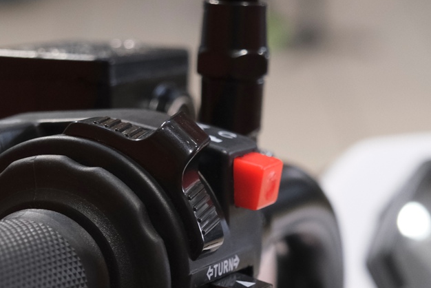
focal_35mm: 138
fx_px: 1653
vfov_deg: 9.9
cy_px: 222
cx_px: 204
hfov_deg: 14.9
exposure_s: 1/80
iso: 1600
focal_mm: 35.8
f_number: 4
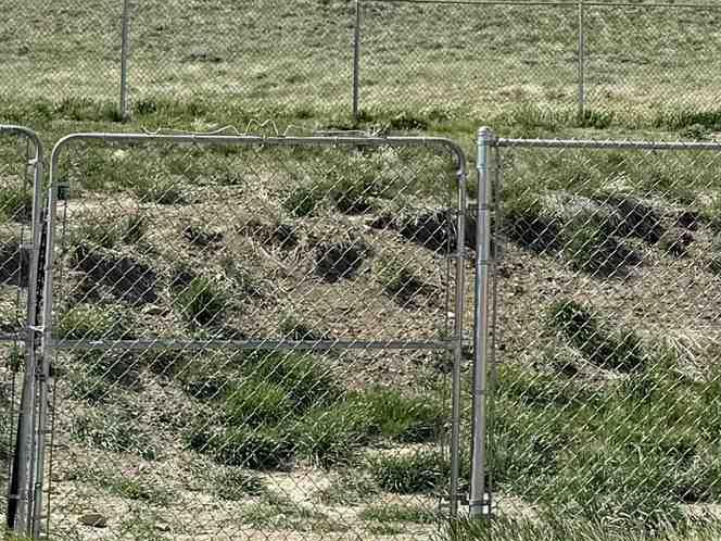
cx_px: 730
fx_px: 2312
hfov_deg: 17.3
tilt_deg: +6.1
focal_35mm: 111
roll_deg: -0.4
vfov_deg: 13.3
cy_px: 173
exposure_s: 1/10309
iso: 80
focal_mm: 6.76
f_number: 1.78
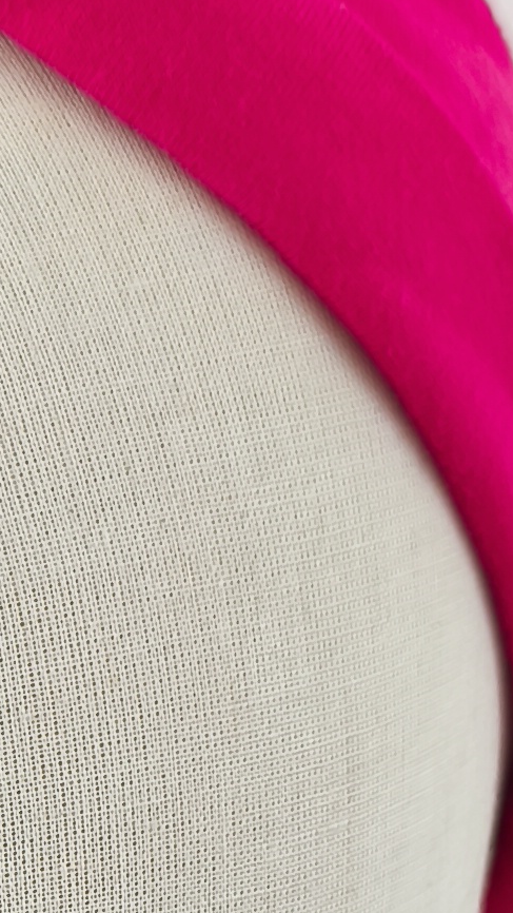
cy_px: 1433
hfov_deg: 10.1
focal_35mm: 118
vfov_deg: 16.3
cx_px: -63
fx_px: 2854
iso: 50
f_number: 1.65
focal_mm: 6.14
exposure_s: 1/40
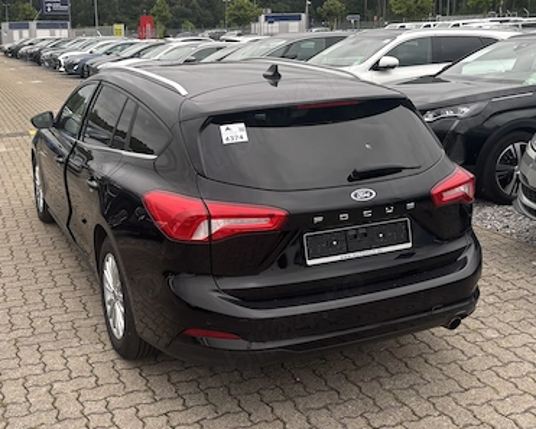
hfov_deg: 44.0
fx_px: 651
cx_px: 170
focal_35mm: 41
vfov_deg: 36.1
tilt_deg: -9.4
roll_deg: +0.8
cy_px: 136
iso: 50
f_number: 1.6
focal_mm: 5.96
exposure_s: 1/574
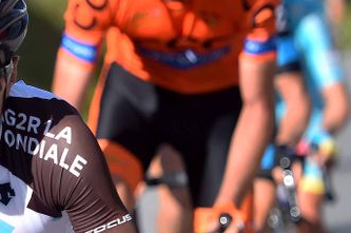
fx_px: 4566
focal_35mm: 469
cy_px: 228
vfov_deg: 2.9
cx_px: 26
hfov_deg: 4.4
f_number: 4
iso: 320
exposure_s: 1/2000
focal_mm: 130
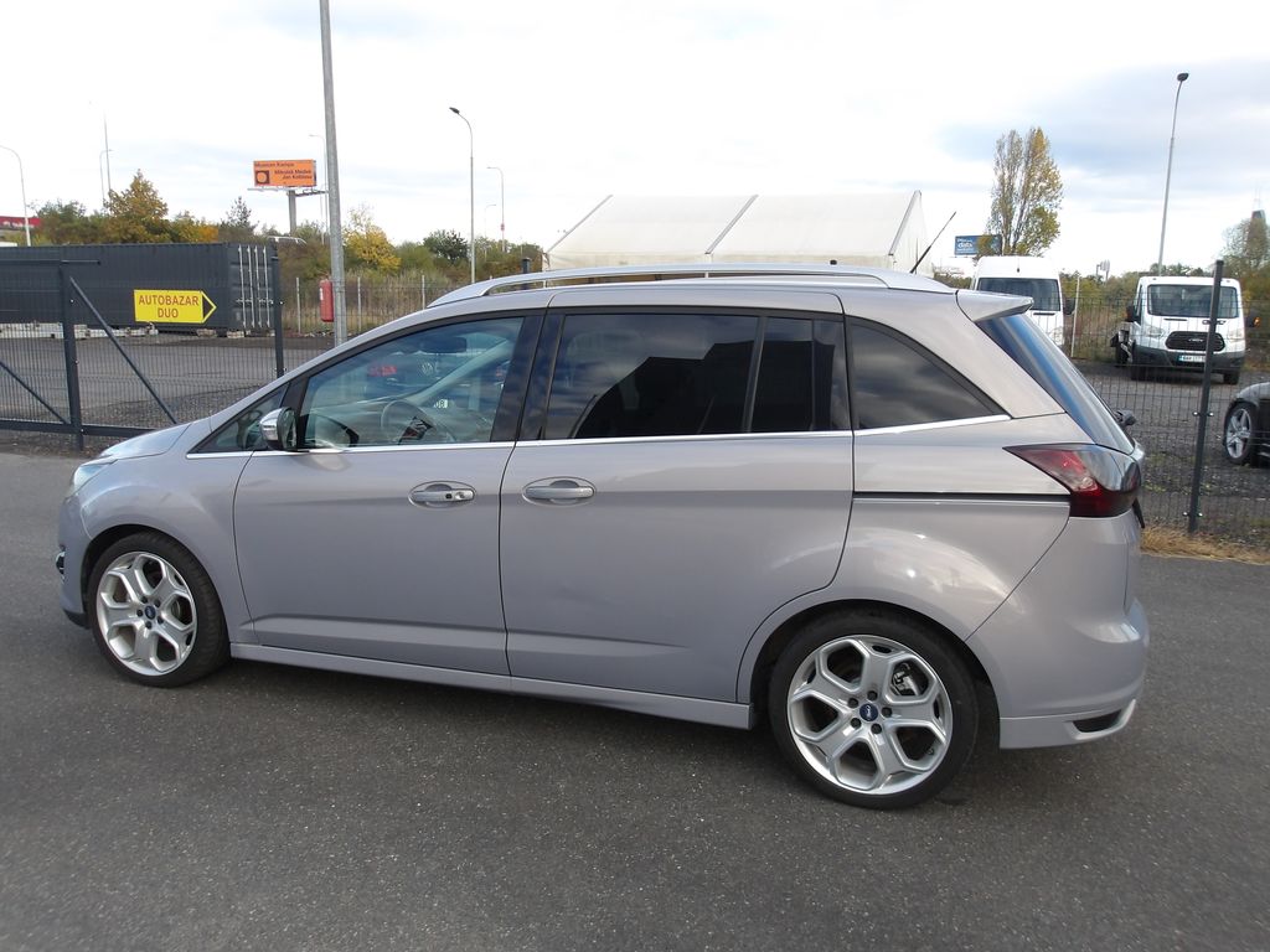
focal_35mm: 27
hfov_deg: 65.3
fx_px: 991
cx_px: 635
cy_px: 476
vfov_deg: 51.4
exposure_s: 1/291
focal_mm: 4.9
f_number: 3
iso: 100
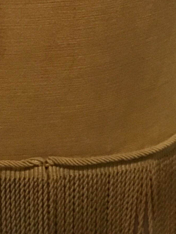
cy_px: 3
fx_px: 765
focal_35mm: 113
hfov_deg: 13.0
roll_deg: -0.5
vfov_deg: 17.0
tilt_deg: -9.5
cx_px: 12
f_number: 2.4
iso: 200
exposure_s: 1/17
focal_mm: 3.3
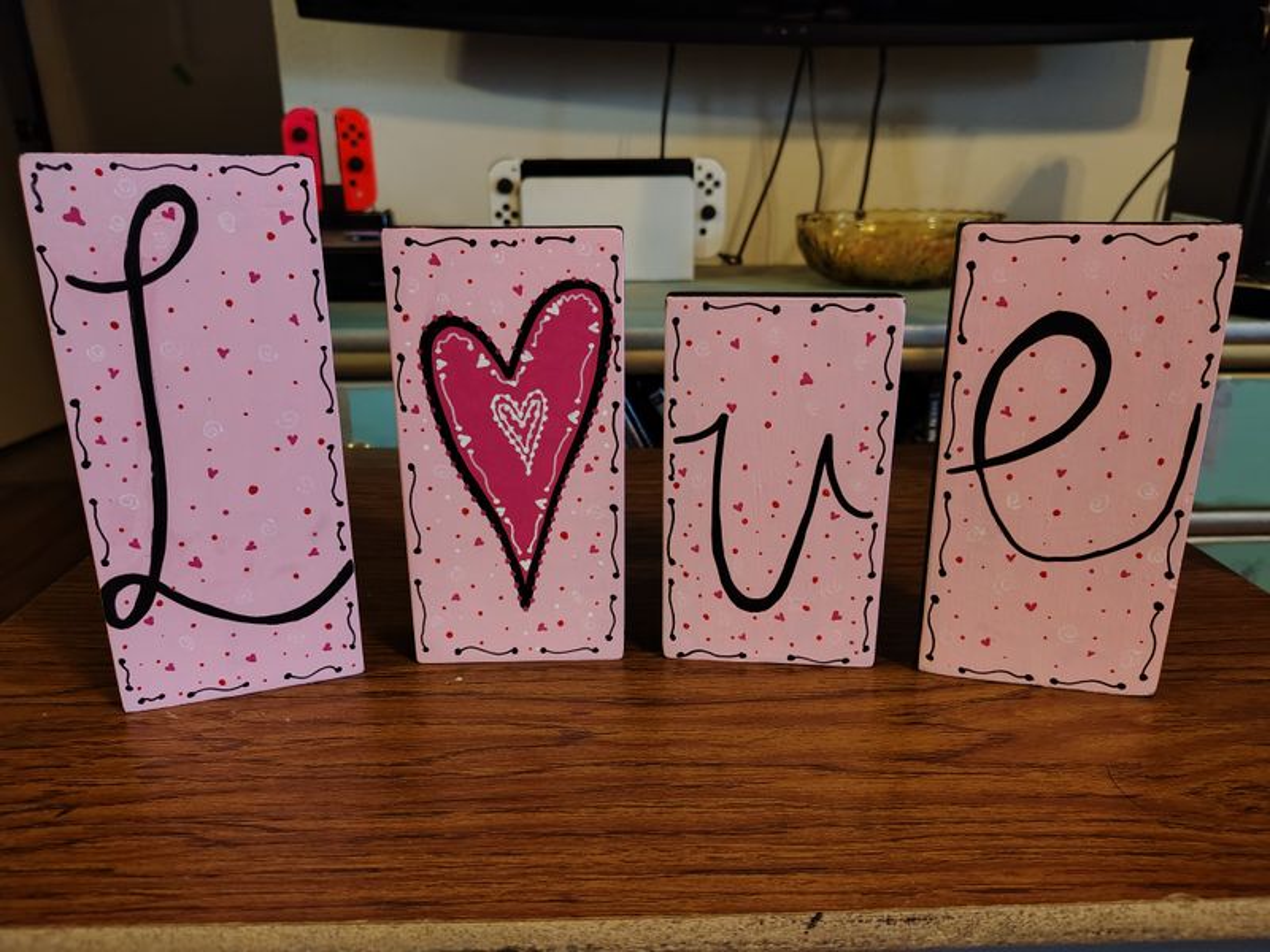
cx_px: 635
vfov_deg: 56.8
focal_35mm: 24
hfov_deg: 71.6
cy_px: 476
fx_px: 881
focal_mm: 5.56
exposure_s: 1/40
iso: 1795
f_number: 1.8
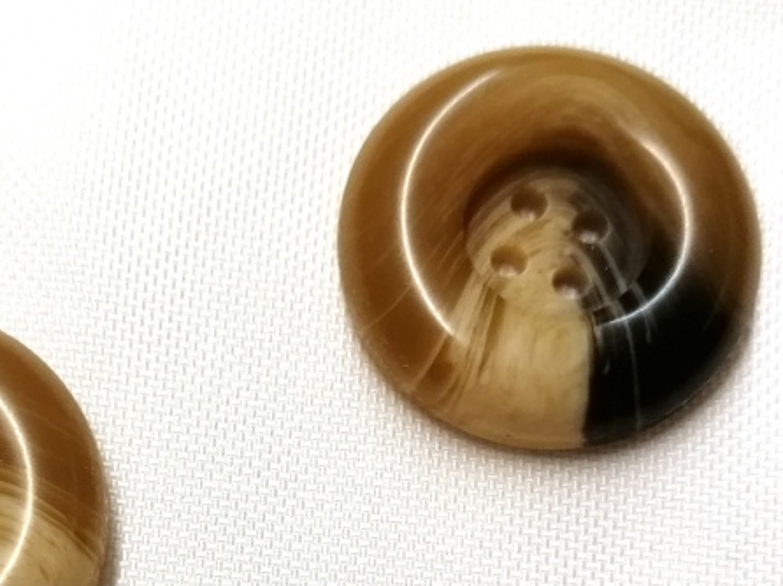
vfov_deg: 22.6
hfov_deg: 31.0
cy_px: 597
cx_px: 281
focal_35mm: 62
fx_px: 1402
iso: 160
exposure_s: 1/50
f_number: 1.8
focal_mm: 4.75
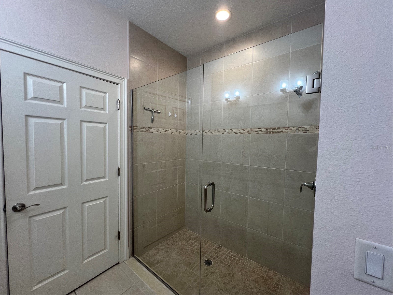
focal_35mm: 13
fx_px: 148
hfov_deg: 106.2
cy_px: 148
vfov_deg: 89.9
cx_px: 196
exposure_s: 1/120
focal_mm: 1.57
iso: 125
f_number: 1.8
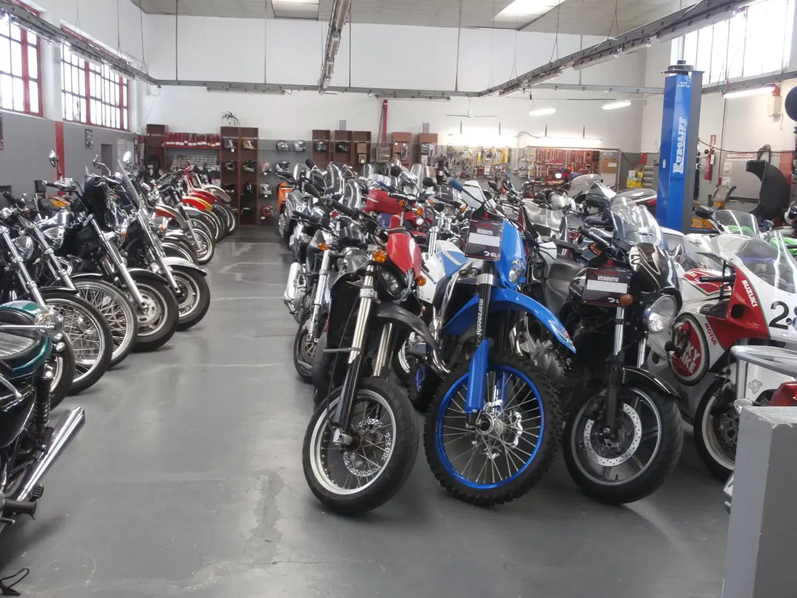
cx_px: 398
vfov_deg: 37.7
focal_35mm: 38
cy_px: 299
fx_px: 875
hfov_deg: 49.0
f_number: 3.9
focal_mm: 6.67
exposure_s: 1/8
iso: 100
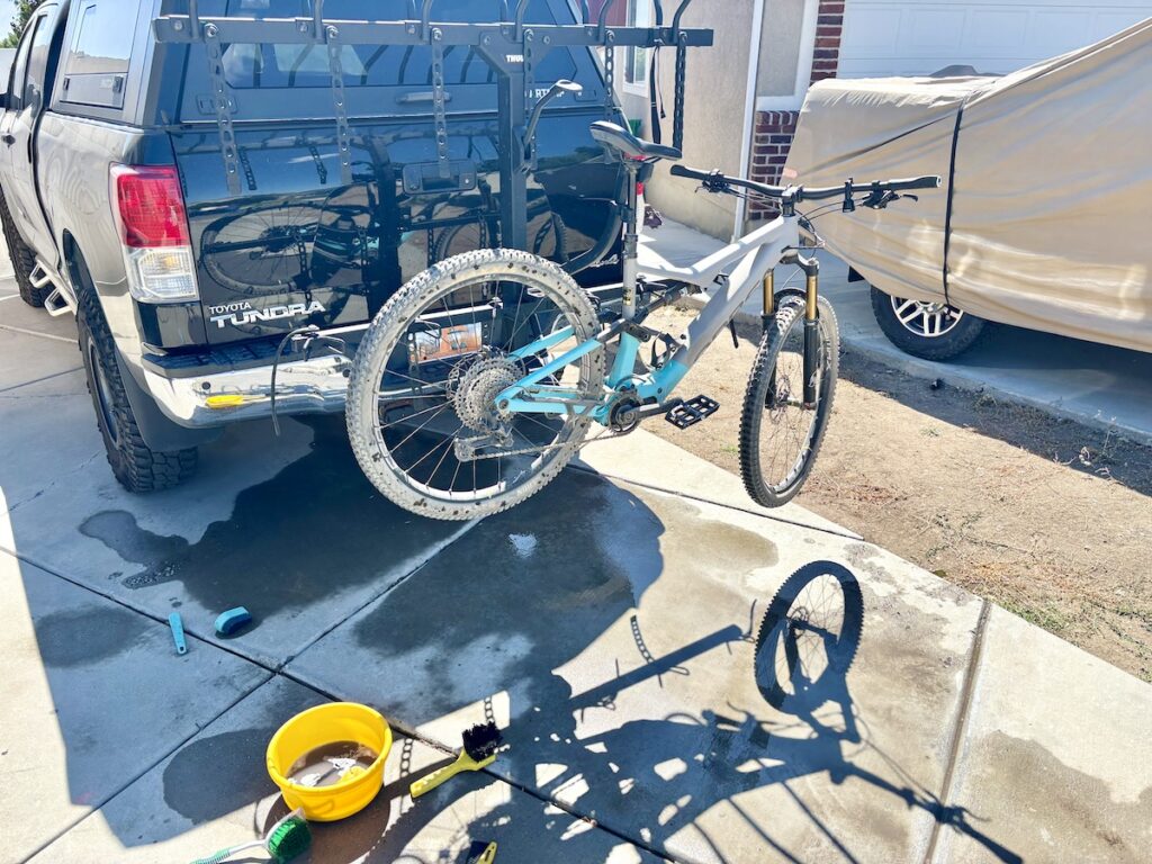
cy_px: 432
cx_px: 576
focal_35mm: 26
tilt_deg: -22.5
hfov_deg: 67.3
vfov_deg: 53.1
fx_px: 865
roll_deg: -0.4
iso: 50
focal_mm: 5.96
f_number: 1.6
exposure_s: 1/1458
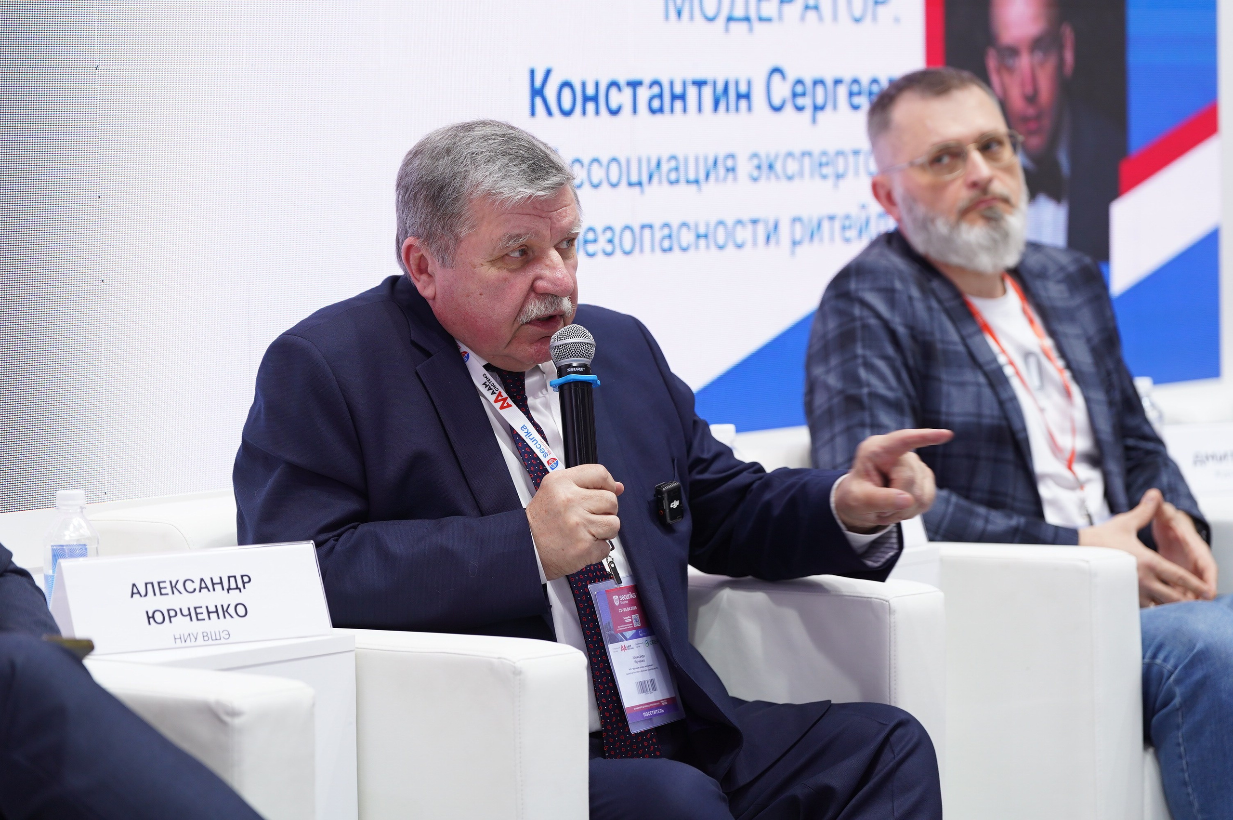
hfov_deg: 15.4
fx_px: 4551
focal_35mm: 133
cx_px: 616
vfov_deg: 10.3
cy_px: 410
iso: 640
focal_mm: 133
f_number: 3.2
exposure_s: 1/100
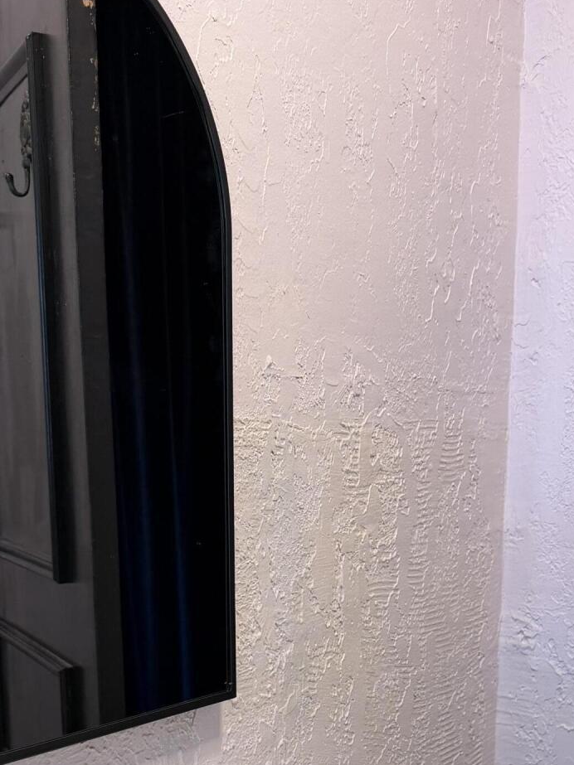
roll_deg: -0.9
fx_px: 1150
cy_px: 690
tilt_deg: -10.4
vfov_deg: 34.7
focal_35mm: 52
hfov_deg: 27.9
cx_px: 383
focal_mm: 6.76
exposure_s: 1/60
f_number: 1.78
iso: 125
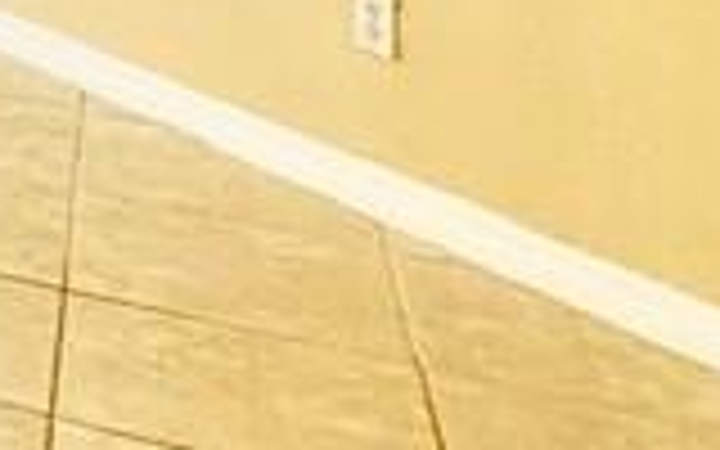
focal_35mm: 95
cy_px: -630
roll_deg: -0.3
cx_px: -1066
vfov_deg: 11.4
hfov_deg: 14.0
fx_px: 1864
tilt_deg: +2.2
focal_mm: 2.22
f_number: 2.2
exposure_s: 1/120
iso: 64
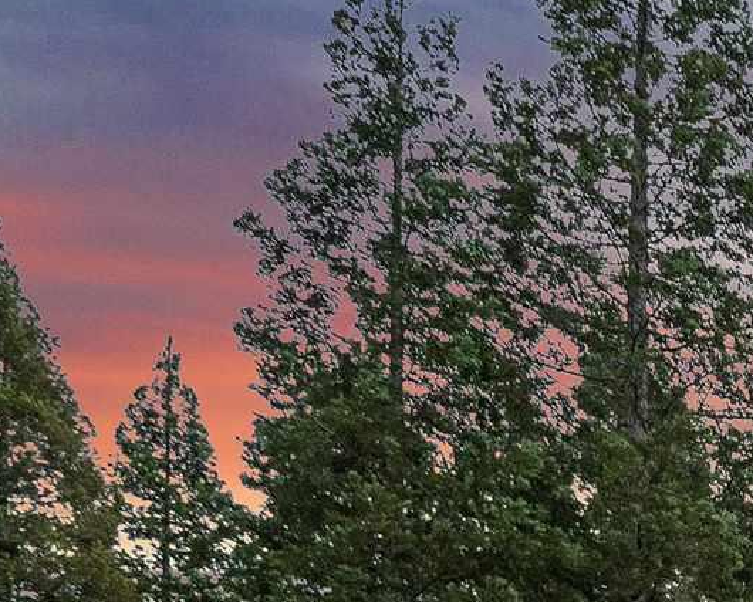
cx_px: 2107
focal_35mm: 98
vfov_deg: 13.2
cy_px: 1261
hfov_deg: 12.2
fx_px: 2184
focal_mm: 18
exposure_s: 1/20
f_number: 5.6
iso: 1600
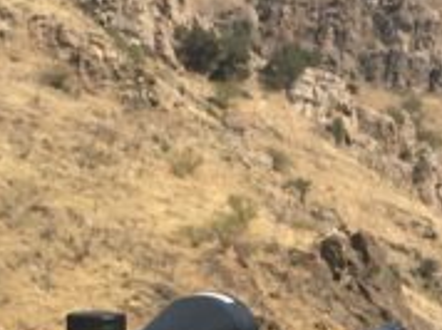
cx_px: 372
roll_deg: +0.6
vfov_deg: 8.7
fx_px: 2129
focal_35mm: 167
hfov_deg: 11.8
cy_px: 466
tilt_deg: -1.5
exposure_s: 1/1374
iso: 25
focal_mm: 4.15
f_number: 2.2
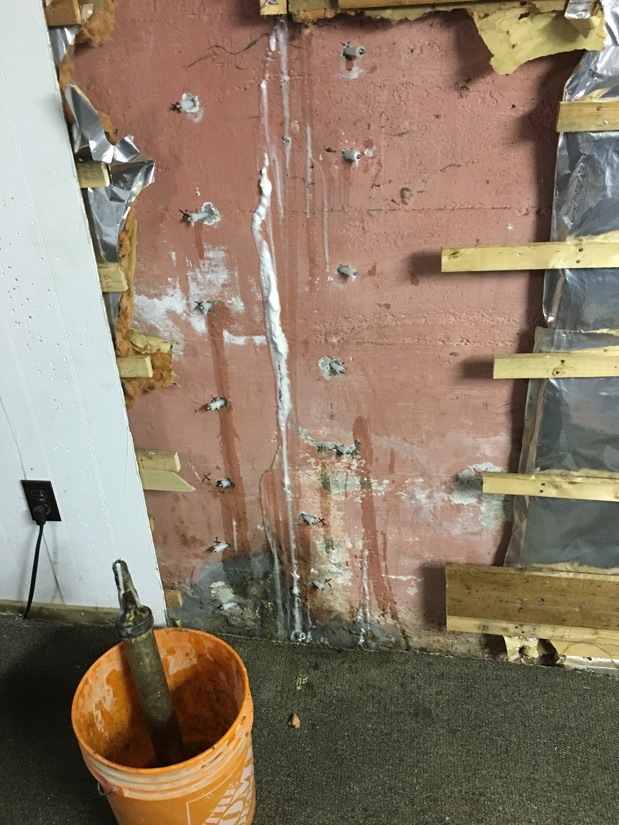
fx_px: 691
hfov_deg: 48.2
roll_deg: +4.3
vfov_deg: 61.7
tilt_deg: -28.9
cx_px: 310
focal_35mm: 29
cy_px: 412
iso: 100
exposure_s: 1/10
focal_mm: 4.15
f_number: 2.2
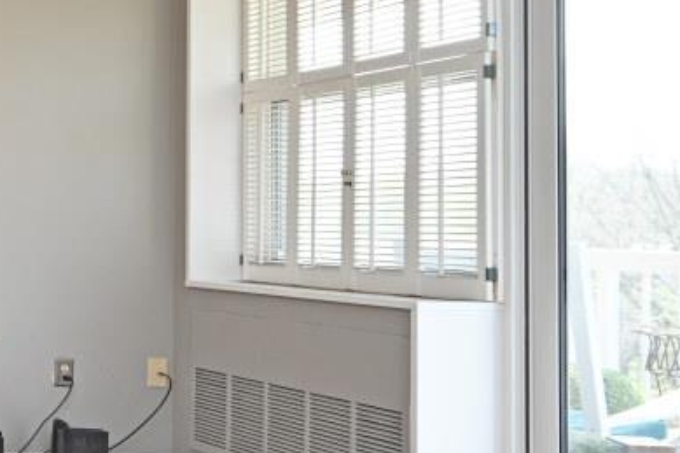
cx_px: -491
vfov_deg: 25.0
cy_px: 217
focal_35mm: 54
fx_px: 1020
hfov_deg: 23.2
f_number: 4
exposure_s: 1/60
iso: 200
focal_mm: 14
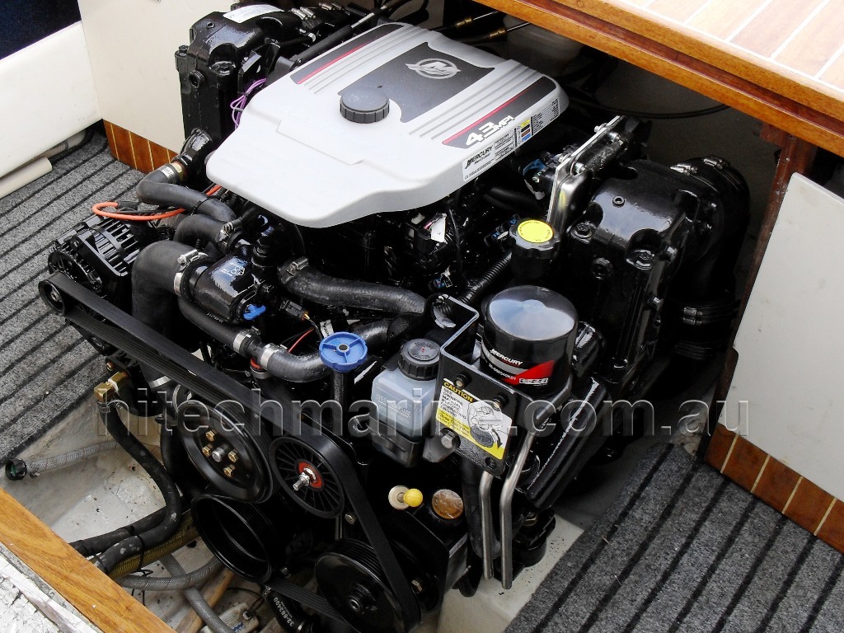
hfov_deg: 52.6
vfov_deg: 40.7
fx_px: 853
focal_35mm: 35
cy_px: 316
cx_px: 422
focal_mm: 6.3
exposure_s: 1/60
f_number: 3.2
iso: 100
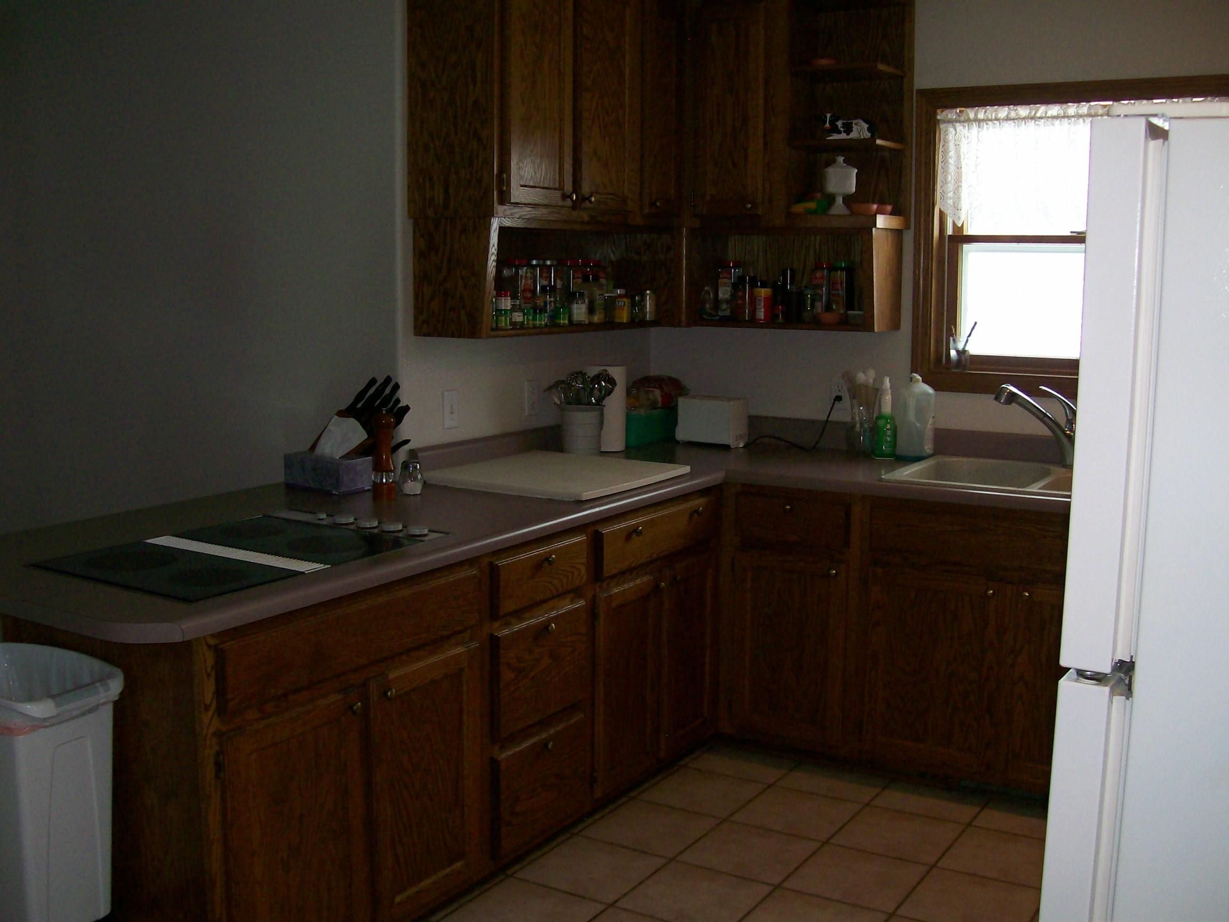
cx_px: 614
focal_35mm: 36
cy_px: 461
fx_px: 1278
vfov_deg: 39.7
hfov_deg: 51.4
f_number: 2.7
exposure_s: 1/64
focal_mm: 6
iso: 140
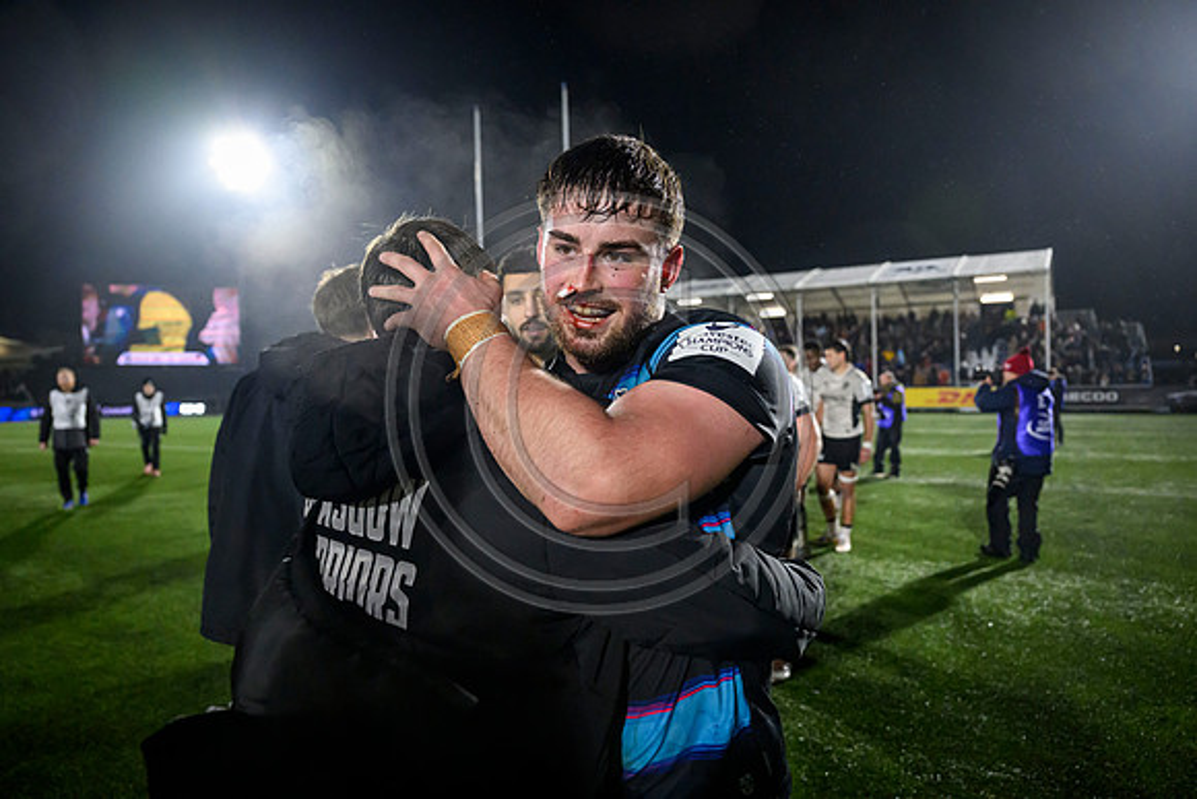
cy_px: 400
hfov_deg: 73.7
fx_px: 798
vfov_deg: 53.2
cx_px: 598
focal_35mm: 24
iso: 8000
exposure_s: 1/3200
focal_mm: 24
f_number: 3.2
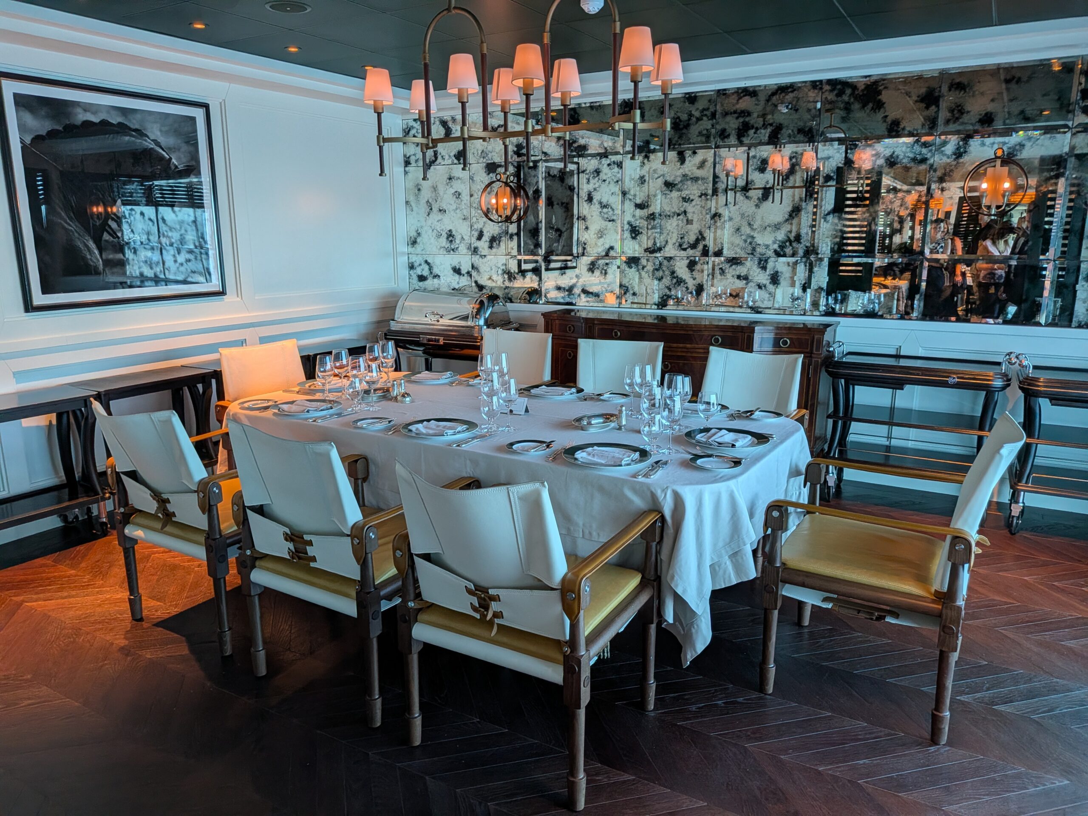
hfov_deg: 71.6
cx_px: 544
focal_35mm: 24
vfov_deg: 56.8
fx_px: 754
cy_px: 408
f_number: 1.7
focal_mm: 4.53
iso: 40
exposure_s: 1/100
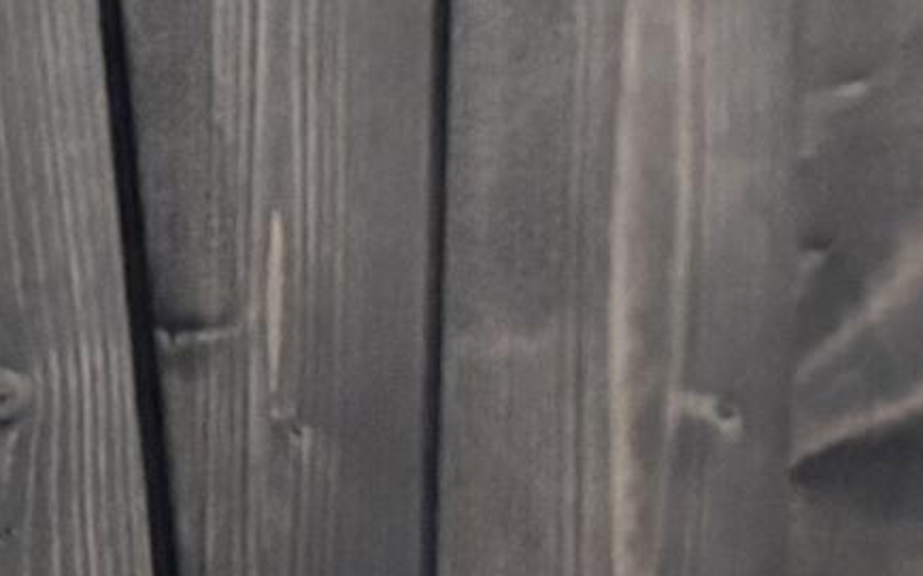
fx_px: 4426
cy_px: 1014
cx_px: -2086
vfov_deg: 7.3
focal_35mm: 176
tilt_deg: -1.4
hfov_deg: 9.0
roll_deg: -0.1
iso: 640
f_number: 1.78
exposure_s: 1/40
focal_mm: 6.76
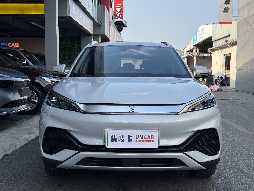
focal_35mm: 48
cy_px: 96
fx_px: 352
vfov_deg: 30.3
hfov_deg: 39.7
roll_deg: -0.4
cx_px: 127
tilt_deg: -4.0
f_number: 1.78
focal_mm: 6.76
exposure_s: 1/1575
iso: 64
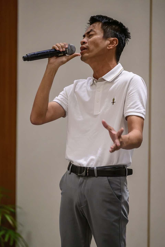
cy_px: 124
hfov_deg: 6.9
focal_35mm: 200
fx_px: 1375
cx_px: 82
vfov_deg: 10.3
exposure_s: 1/200
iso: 1800
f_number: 2.8
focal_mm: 200
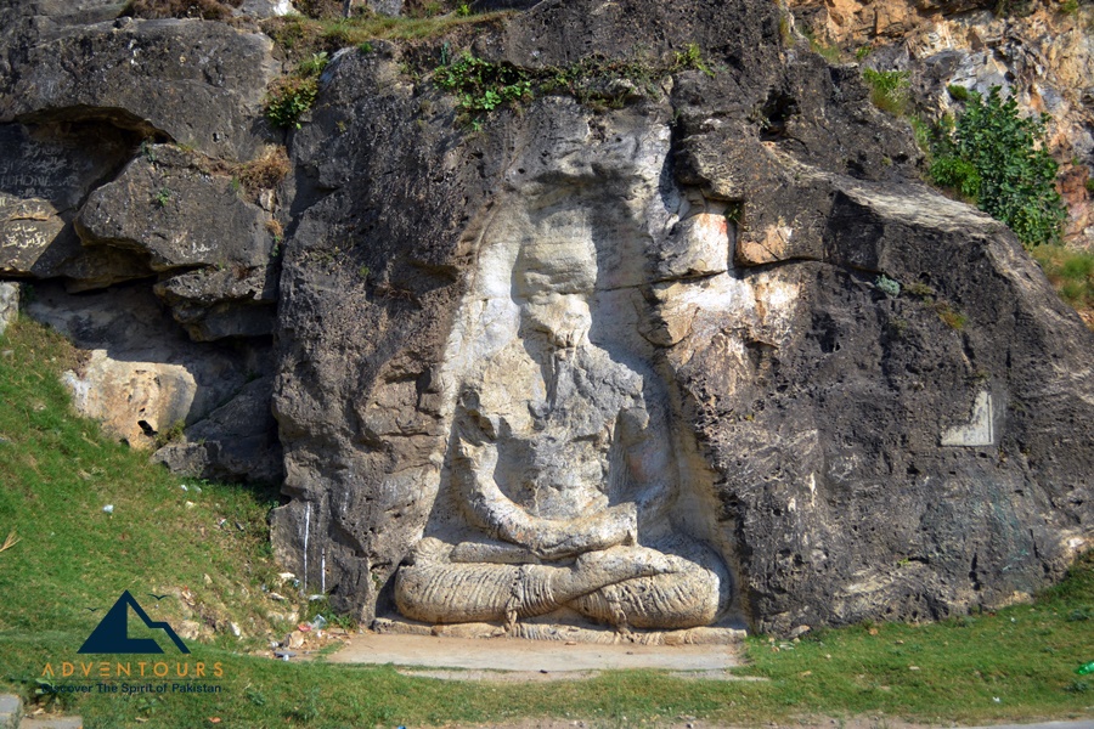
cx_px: 547
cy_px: 364
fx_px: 1550
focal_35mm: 51
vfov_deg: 26.5
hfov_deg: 38.9
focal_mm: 34
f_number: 5.6
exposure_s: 1/1600
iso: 400
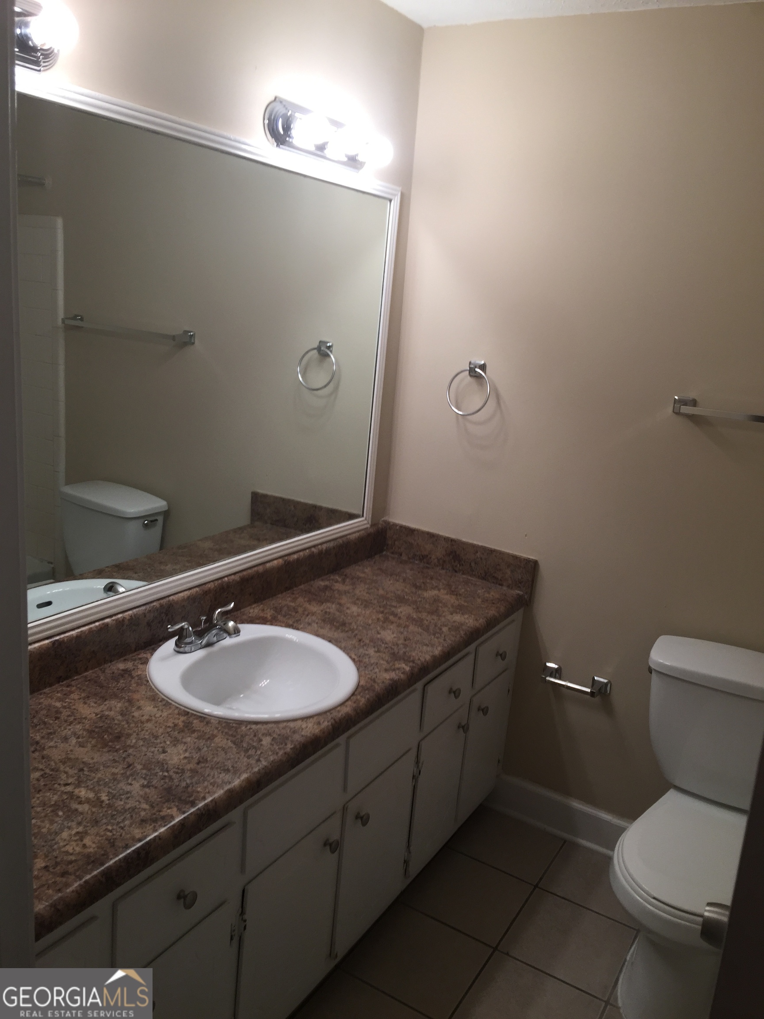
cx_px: 382
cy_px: 510
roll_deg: -4.5
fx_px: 853
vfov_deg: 61.7
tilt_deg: -11.7
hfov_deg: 48.2
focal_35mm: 29
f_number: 2.2
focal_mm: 4.15
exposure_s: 1/60
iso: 40
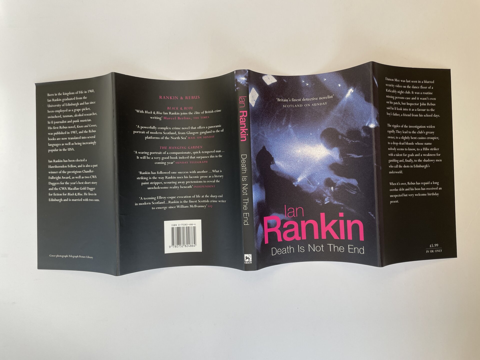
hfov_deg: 67.3
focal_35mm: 26
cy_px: 180
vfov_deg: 53.1
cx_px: 240
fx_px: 361
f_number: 1.6
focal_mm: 4.2
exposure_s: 1/288
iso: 32
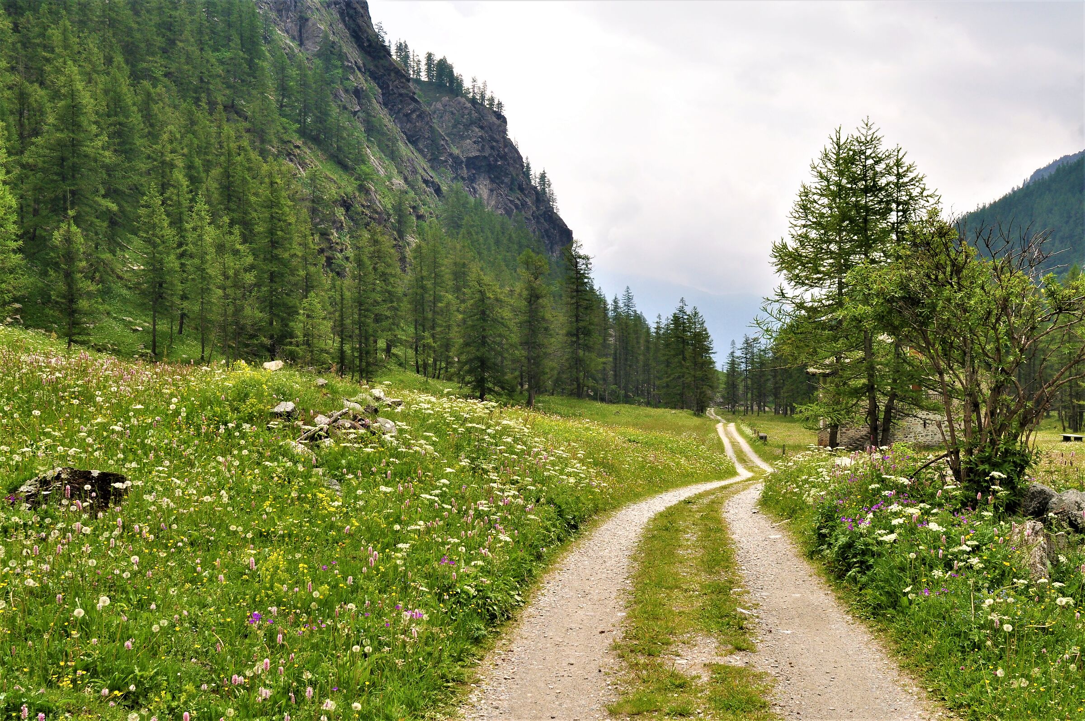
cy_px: 360
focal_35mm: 42
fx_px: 1264
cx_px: 542
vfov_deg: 31.8
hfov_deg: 46.4
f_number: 10
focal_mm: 28
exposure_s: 1/250
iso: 400
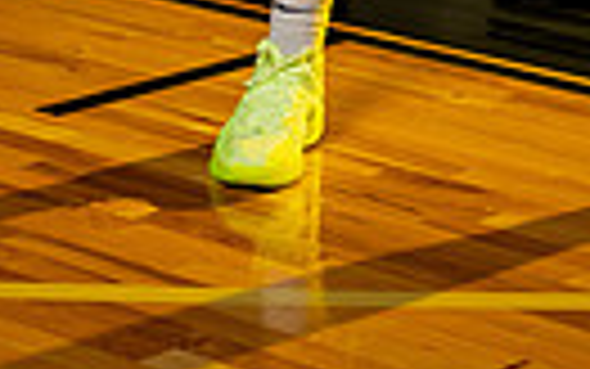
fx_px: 2928
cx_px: 477
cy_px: -598
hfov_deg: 11.5
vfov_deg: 6.7
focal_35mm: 182
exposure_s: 1/200
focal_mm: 52
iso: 100
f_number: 6.3
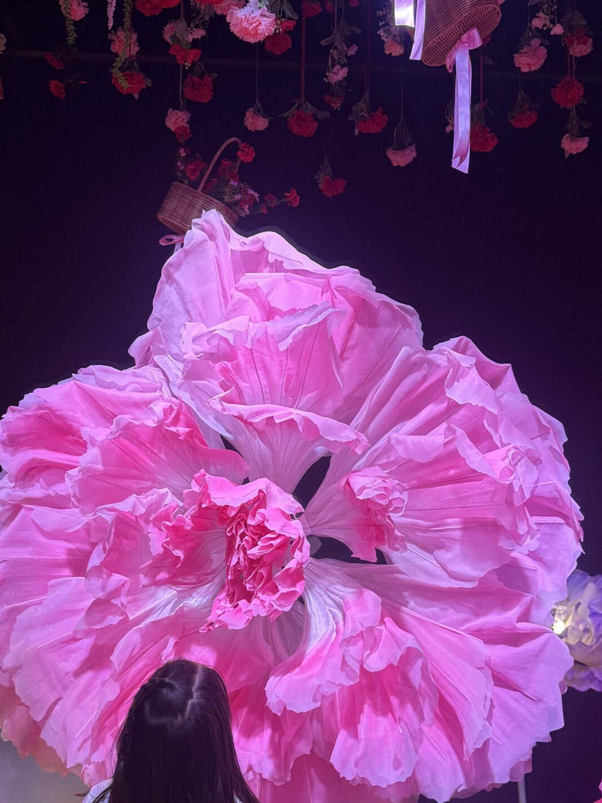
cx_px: 302
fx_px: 997
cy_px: 510
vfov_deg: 43.4
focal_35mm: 43
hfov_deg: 33.6
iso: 160
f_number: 1.78
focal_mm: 6.76
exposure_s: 1/60
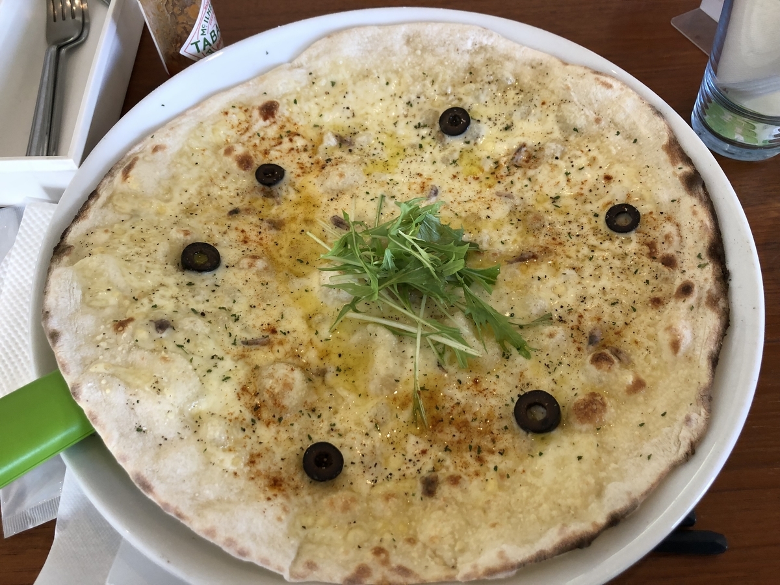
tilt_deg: -59.9
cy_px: 292
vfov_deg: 49.7
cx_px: 390
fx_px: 631
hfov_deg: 63.4
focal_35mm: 28
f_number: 1.8
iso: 40
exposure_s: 1/17
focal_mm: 3.99
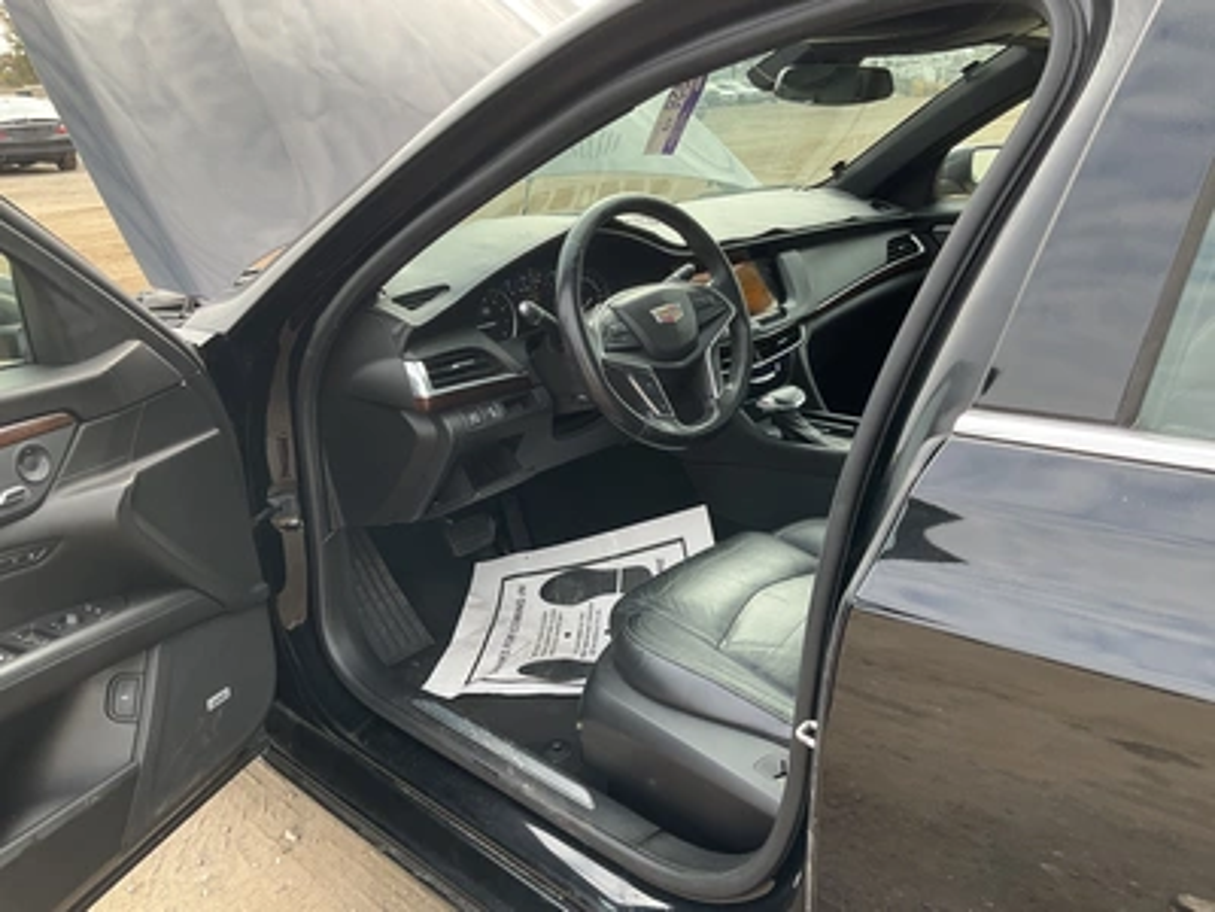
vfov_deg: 48.2
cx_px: 608
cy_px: 456
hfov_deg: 61.7
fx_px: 1018
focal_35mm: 29
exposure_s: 1/187
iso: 20
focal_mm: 3
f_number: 1.8
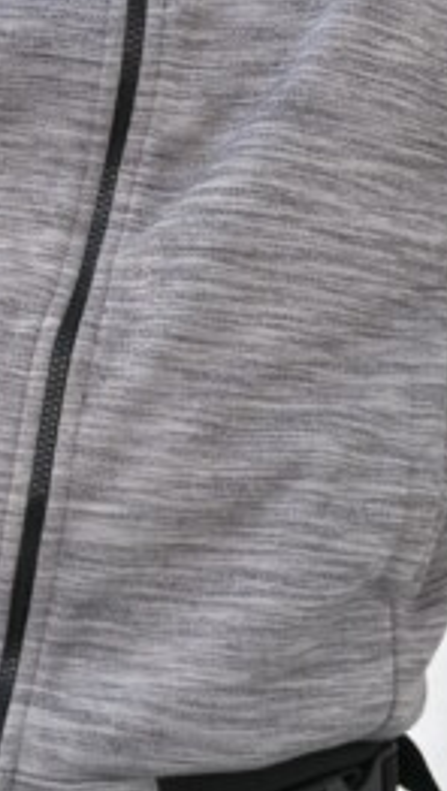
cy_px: 368
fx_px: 2268
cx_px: -211
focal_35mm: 108
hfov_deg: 10.9
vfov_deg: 19.8
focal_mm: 5.96
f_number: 1.6
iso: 64
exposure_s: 1/334
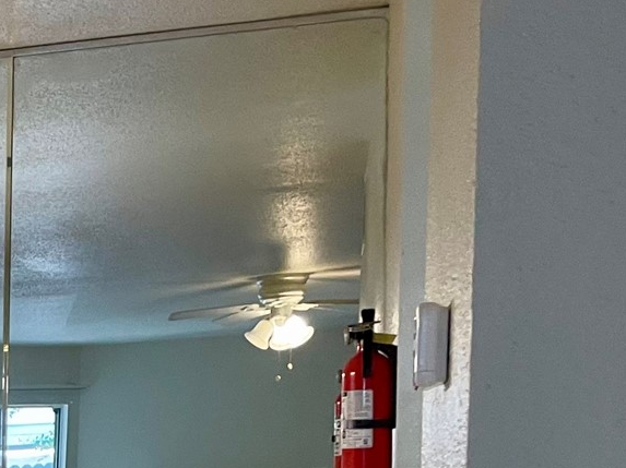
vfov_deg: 15.1
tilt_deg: -3.9
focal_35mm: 93
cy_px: 631
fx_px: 1681
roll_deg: +0.8
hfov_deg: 18.3
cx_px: -356
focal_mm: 4.2
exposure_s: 1/60
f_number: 1.6
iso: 80
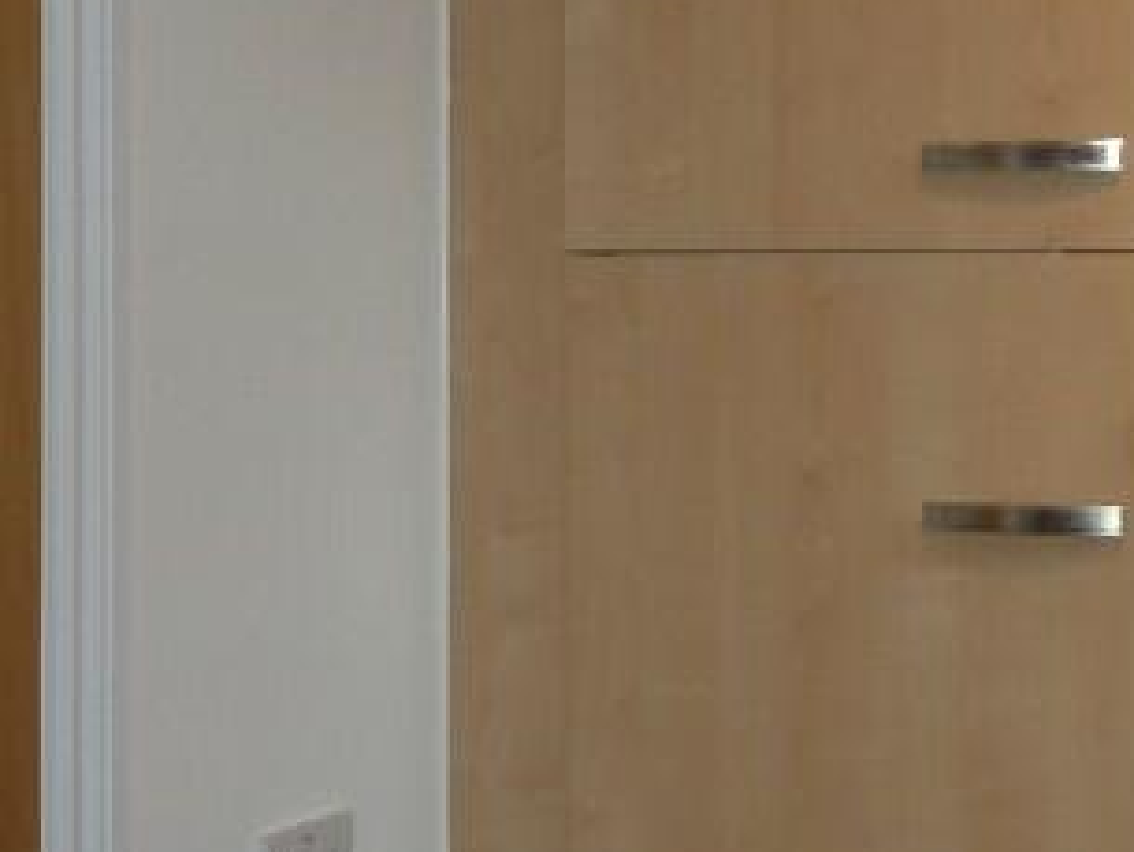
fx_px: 2753
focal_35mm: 84
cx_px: 684
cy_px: 253
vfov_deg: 17.5
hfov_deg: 23.2
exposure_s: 1/30
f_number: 3.3
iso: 100
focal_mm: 4.1
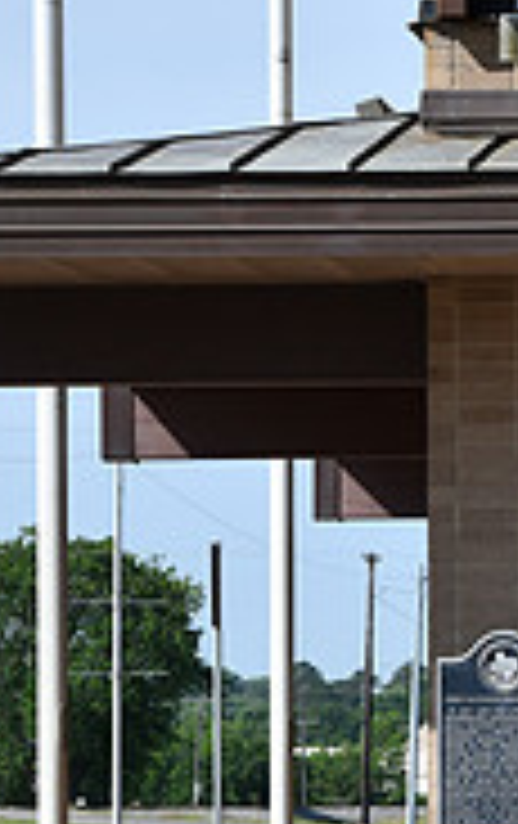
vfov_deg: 8.6
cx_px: 770
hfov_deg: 5.4
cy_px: 745
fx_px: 5445
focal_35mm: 242
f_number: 10
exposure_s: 1/400
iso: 200
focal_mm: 50
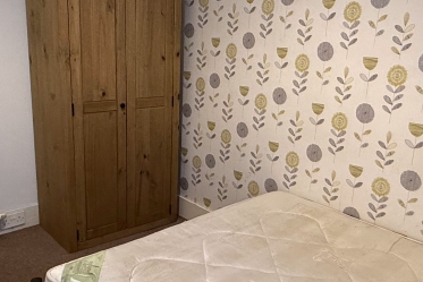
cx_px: 240
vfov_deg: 33.4
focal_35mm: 40
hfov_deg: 48.3
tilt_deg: -14.5
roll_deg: -2.5
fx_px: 470
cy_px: 143
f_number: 2.2
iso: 320
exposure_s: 1/61
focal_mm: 2.22
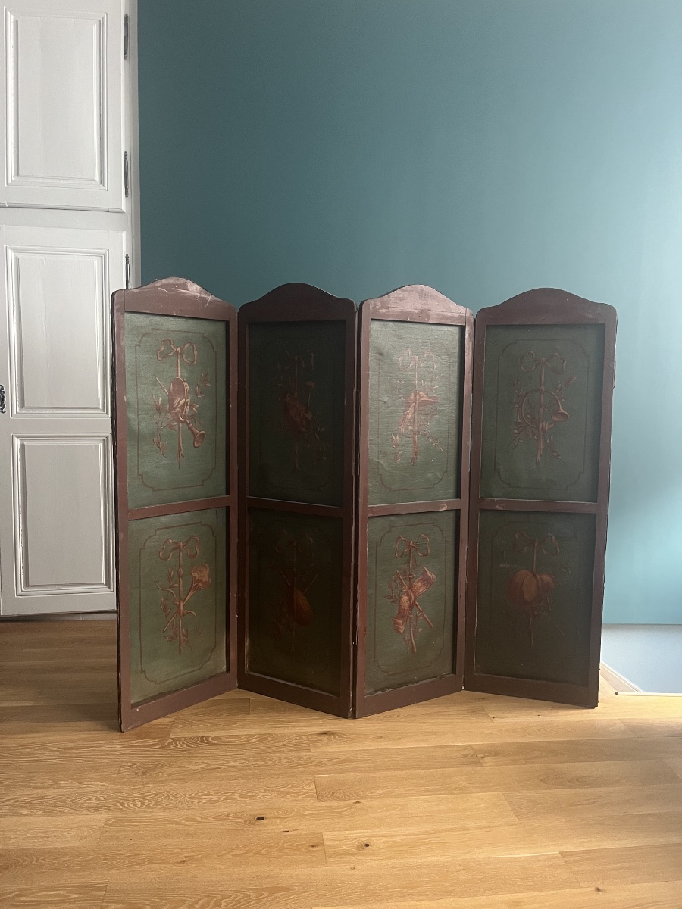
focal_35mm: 26
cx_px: 341
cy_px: 454
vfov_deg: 67.3
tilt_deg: -6.8
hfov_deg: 53.1
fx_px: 683
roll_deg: -0.6
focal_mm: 5.1
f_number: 1.6
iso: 640
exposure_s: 1/38
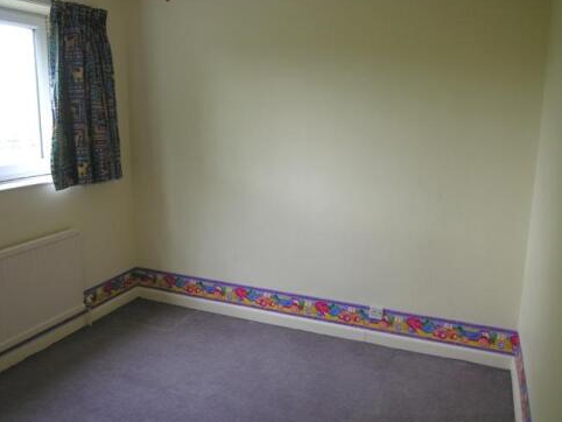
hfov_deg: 61.6
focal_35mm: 29
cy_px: 206
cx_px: 282
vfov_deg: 48.3
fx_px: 471
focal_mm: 6.1
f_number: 2.9
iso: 50
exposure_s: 1/34.2
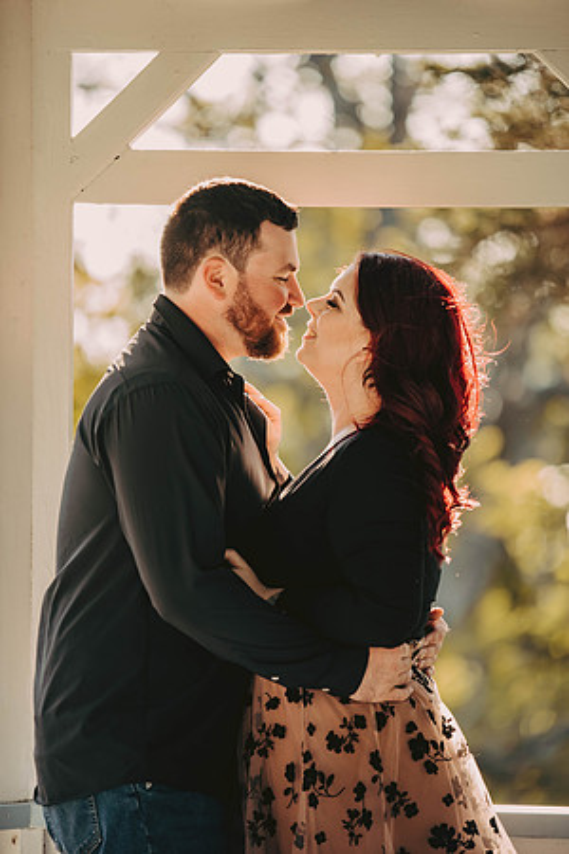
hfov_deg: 7.8
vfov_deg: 11.7
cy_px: 427
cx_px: 284
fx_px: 4149
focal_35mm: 175
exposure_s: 1/500
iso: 400
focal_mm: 175
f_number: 2.8
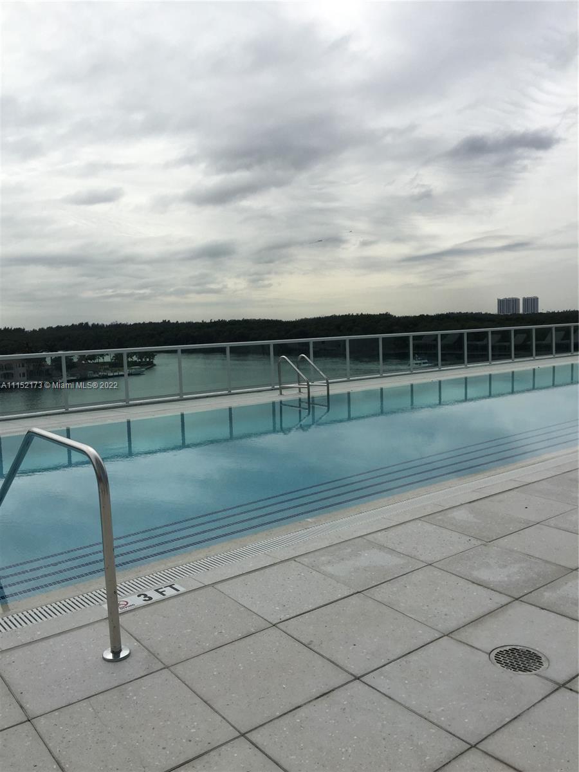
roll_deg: +1.8
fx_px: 647
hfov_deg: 48.2
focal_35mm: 29
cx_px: 290
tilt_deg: -4.9
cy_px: 386
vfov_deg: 61.7
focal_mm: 4.15
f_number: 2.2
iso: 32
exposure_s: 1/4950
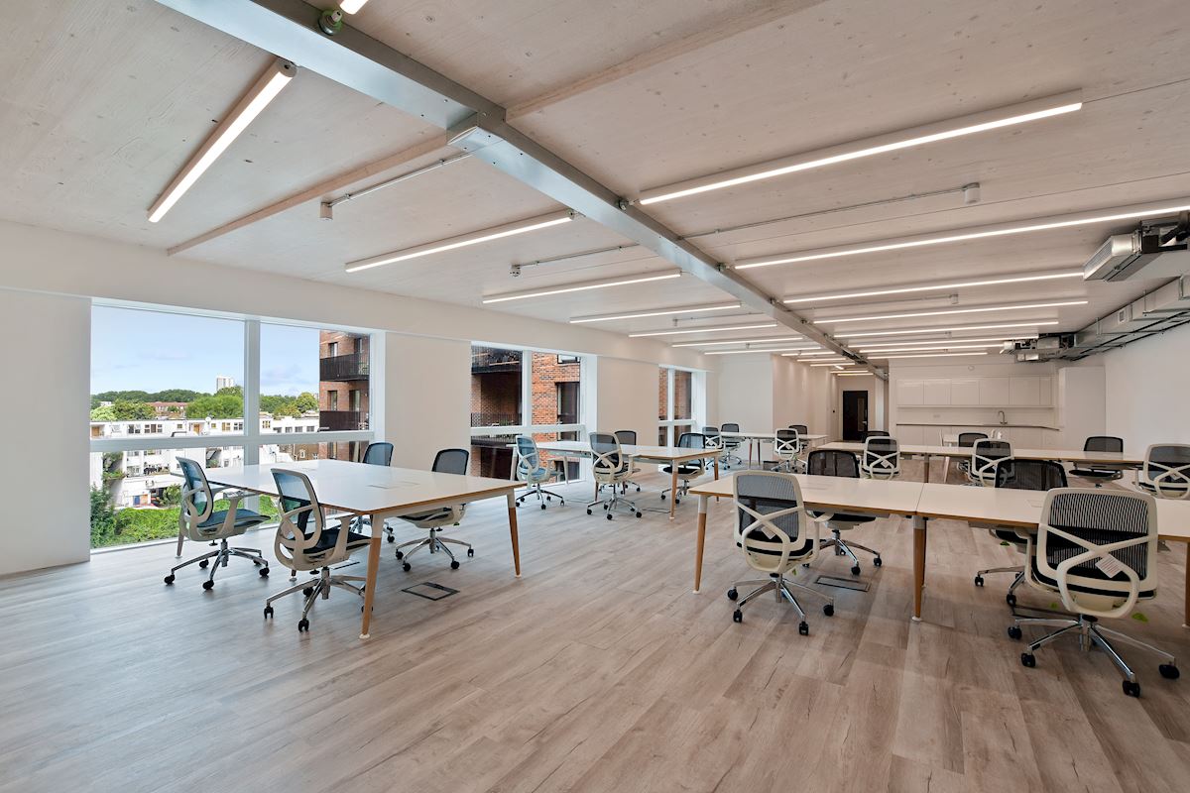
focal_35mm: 15
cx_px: 595
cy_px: 396
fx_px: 496
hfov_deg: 100.4
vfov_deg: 77.3
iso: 100
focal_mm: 10
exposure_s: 1/13
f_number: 8
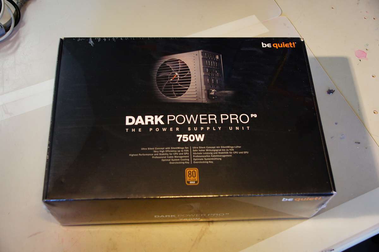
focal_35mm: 42
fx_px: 442
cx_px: 190
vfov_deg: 31.9
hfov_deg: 46.4
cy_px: 126
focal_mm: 28
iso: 400
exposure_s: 1/100
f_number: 4
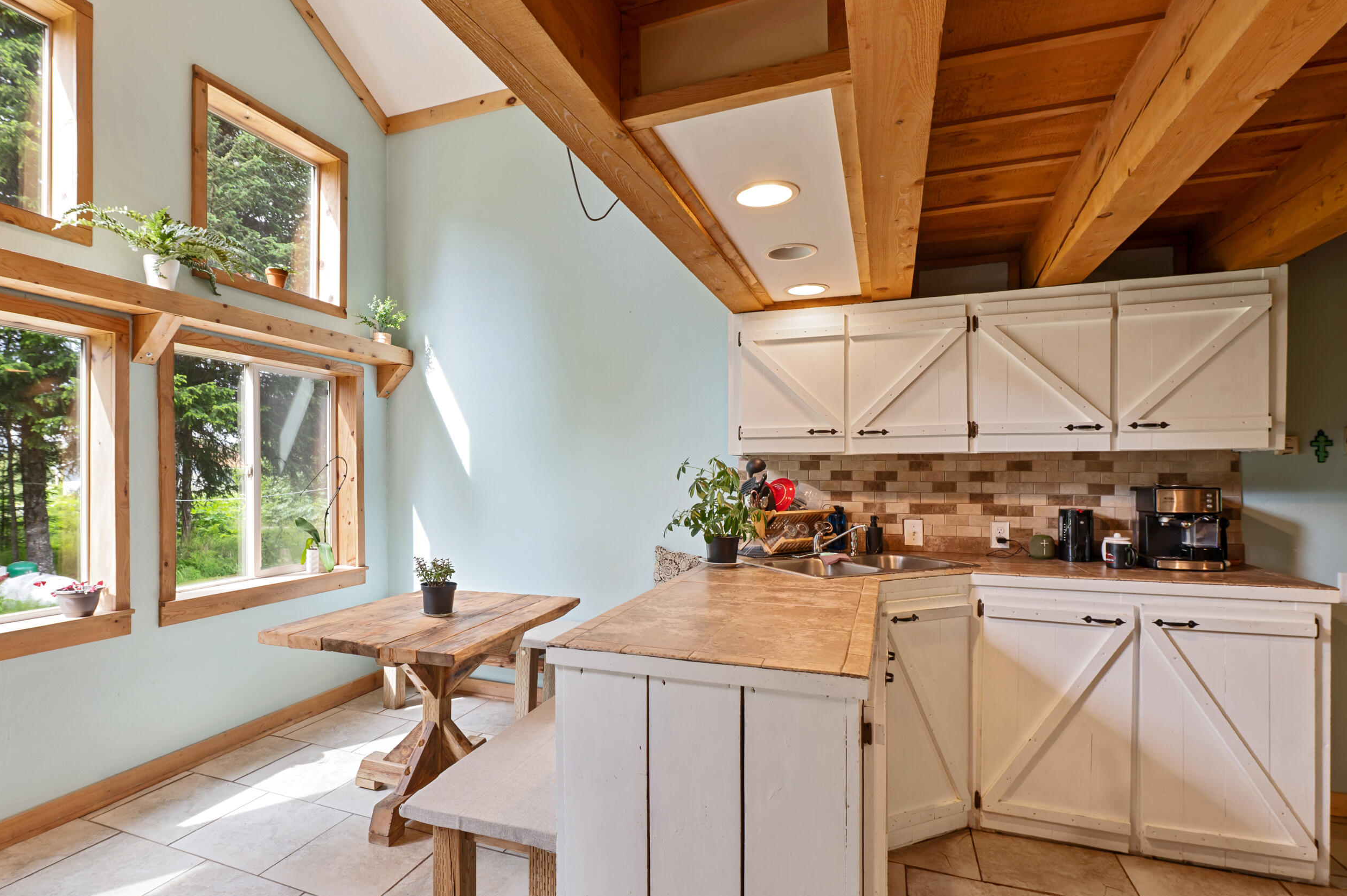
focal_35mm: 18
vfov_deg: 67.2
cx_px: 599
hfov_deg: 89.7
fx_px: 673
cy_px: 489
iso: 100
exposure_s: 1/4
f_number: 8
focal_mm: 15
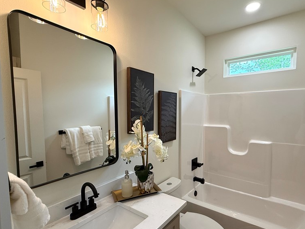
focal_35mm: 19
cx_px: 172
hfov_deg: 84.3
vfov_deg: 68.5
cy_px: 124
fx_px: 167
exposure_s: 1/120
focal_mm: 2.22
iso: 160
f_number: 2.2
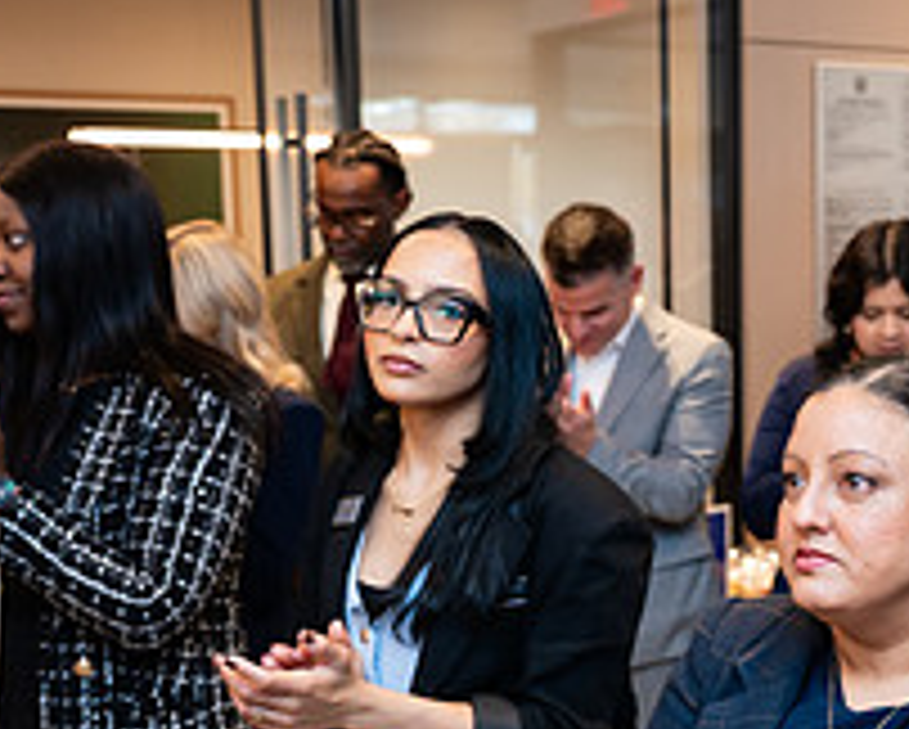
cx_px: 662
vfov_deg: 23.1
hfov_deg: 28.3
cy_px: 493
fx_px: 1777
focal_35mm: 66
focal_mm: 24
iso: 400
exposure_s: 1/125
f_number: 3.2
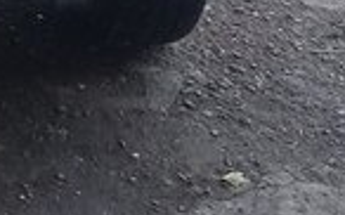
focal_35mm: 149
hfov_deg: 13.1
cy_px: -89
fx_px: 1400
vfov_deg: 8.6
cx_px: -198
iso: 50
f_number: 2.2
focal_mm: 3.3
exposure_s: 1/140
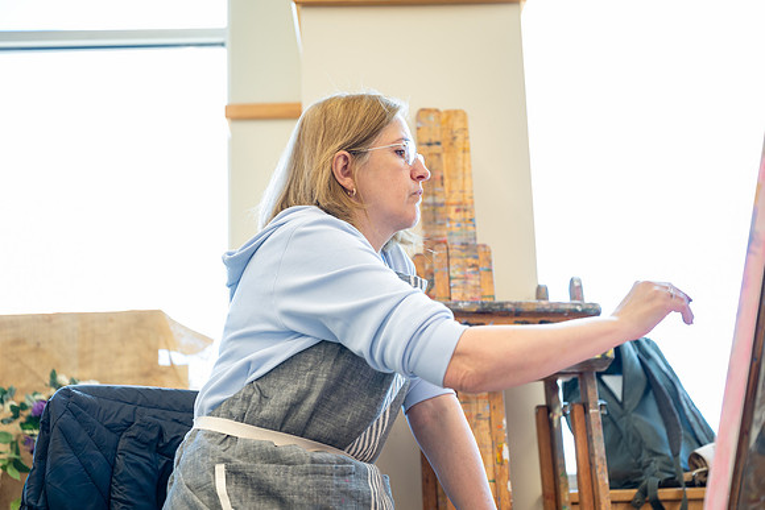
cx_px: 382
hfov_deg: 42.7
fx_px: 978
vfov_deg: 29.3
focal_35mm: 46
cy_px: 255
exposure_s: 1/100
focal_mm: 46
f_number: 2.8
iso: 320
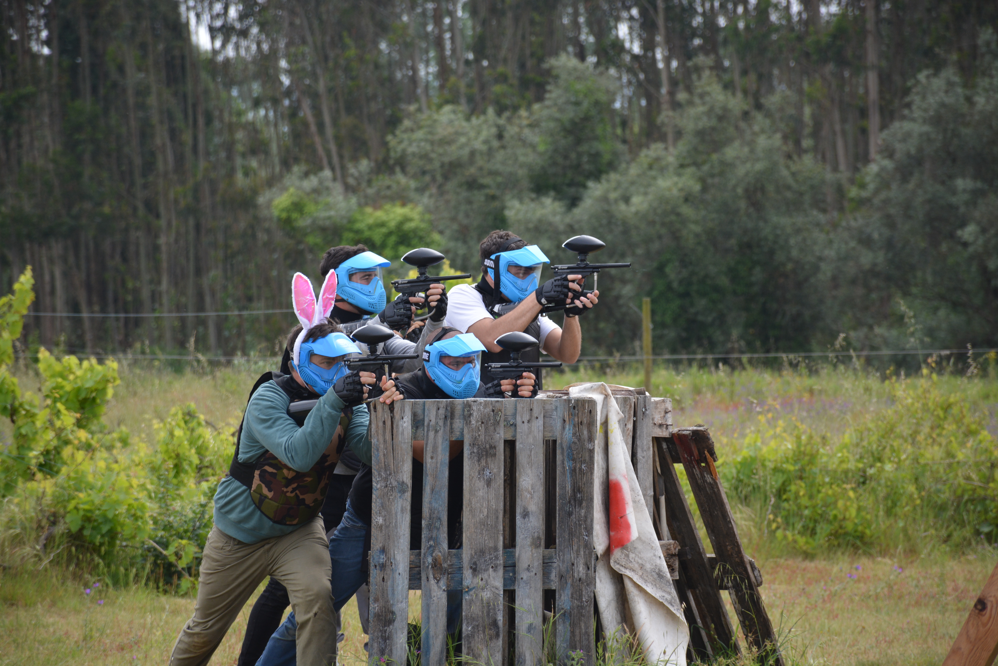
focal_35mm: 210
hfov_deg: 9.8
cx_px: 499
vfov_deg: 6.5
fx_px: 5821
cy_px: 333
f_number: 5.6
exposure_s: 1/500
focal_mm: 140
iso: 280
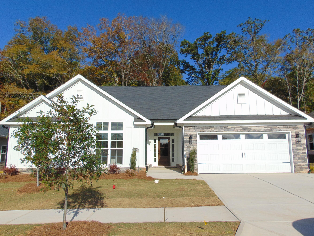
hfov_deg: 63.4
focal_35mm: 28
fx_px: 254
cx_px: 159
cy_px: 111
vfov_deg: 49.7
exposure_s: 1/320
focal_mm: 4.5
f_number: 7.7
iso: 80
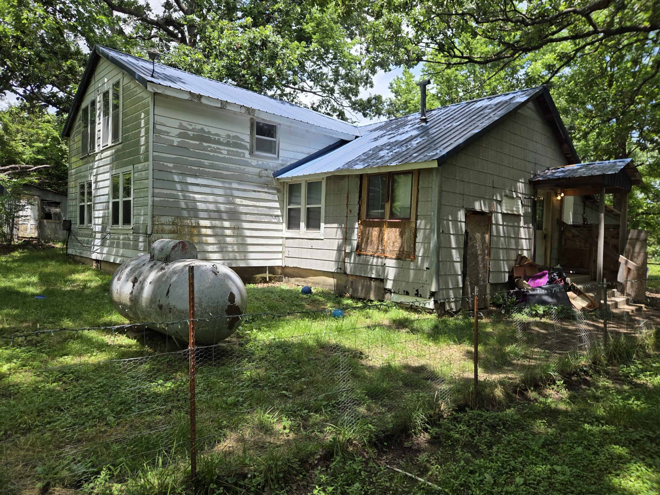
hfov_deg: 73.9
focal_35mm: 23
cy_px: 248
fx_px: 439
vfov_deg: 58.9
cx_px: 330
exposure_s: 1/1804
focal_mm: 5.4
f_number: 1.8
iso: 80
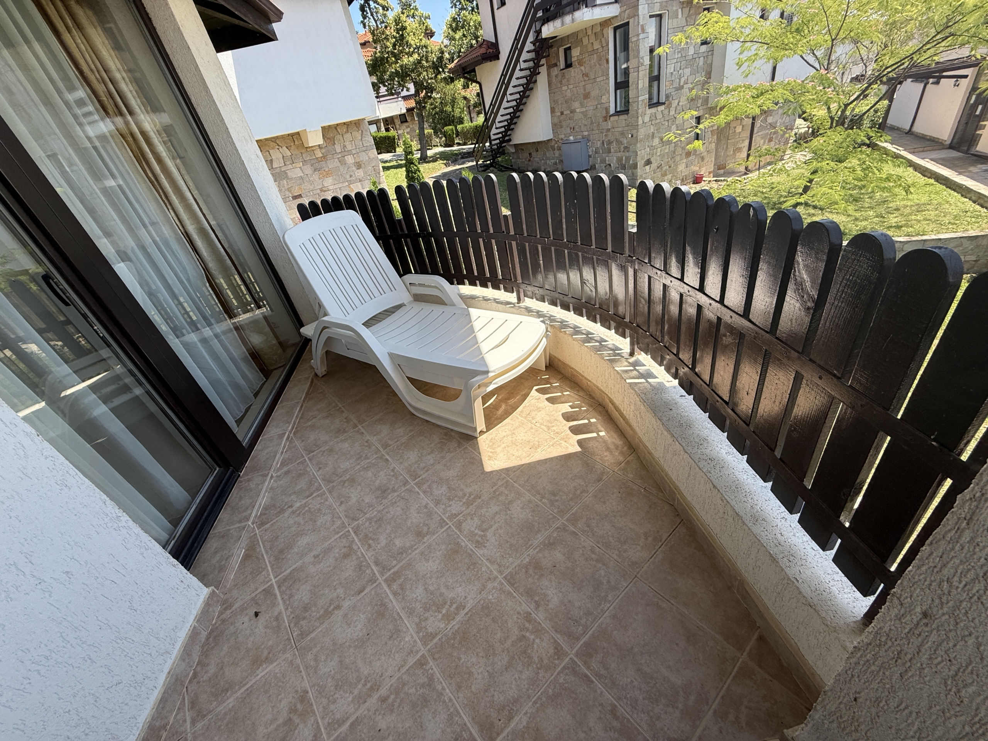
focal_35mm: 14
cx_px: 494
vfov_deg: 85.7
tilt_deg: -31.9
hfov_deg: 102.1
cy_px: 370
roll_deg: +12.9
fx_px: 400
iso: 64
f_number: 2.2
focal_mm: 2.22
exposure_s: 1/651
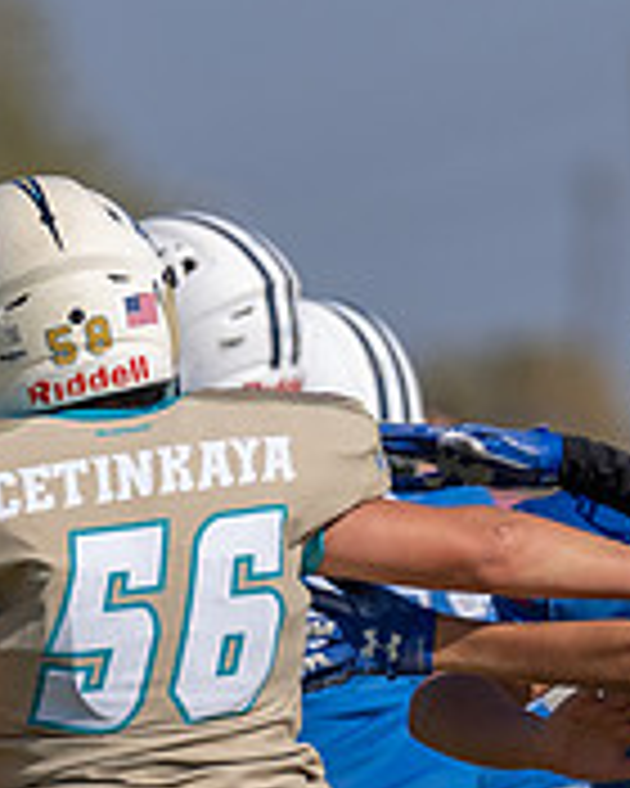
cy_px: 840
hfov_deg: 1.3
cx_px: 725
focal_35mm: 1166
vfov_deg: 1.7
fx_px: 27176
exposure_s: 1/4000
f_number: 2.8
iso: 160
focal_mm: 200
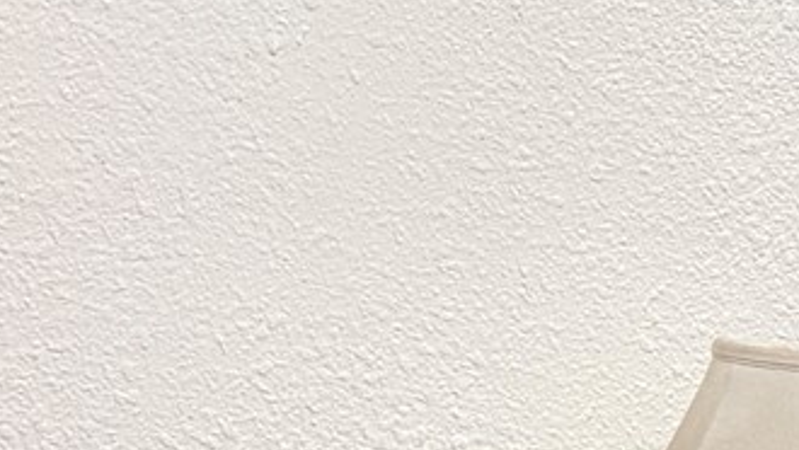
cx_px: 2286
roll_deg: +2.1
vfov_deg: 8.0
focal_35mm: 152
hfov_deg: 10.6
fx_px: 3222
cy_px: 431
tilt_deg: -2.4
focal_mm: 6.76
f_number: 1.78
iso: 320
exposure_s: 1/60
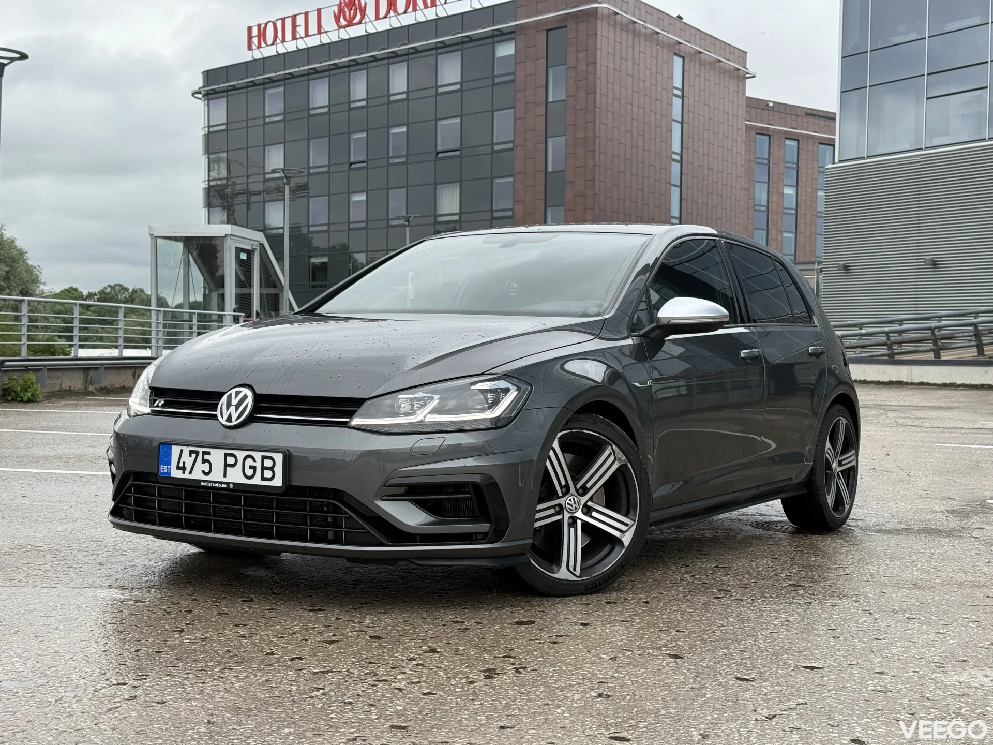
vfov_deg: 30.3
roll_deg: -0.6
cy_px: 372
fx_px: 1377
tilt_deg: -1.7
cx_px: 496
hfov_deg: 39.7
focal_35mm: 48
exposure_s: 1/917
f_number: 1.78
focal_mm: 6.76
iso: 64
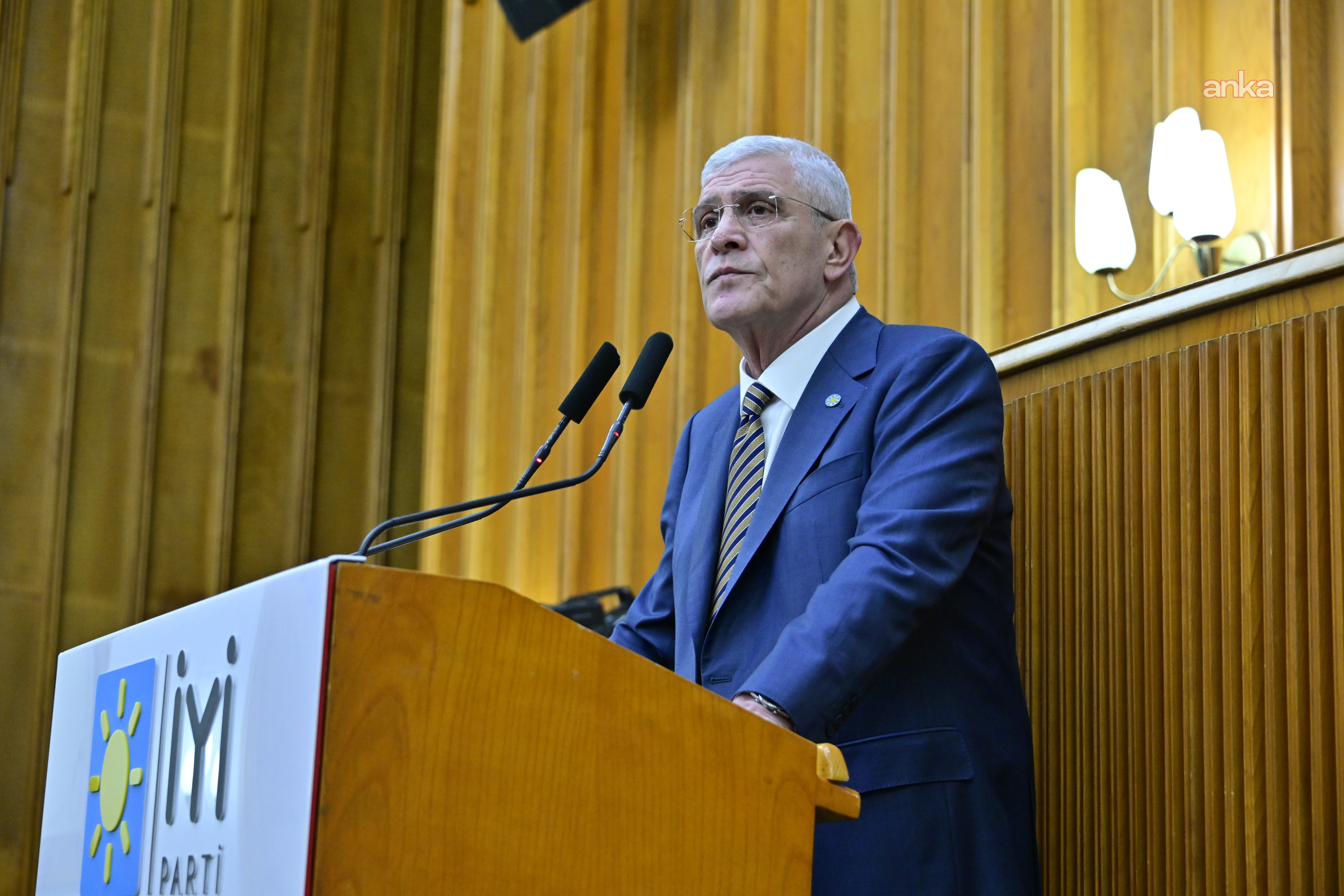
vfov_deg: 19.5
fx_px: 2613
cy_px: 448
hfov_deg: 28.8
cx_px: 672
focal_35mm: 70
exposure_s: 1/200
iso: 3200
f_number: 5
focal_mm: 70
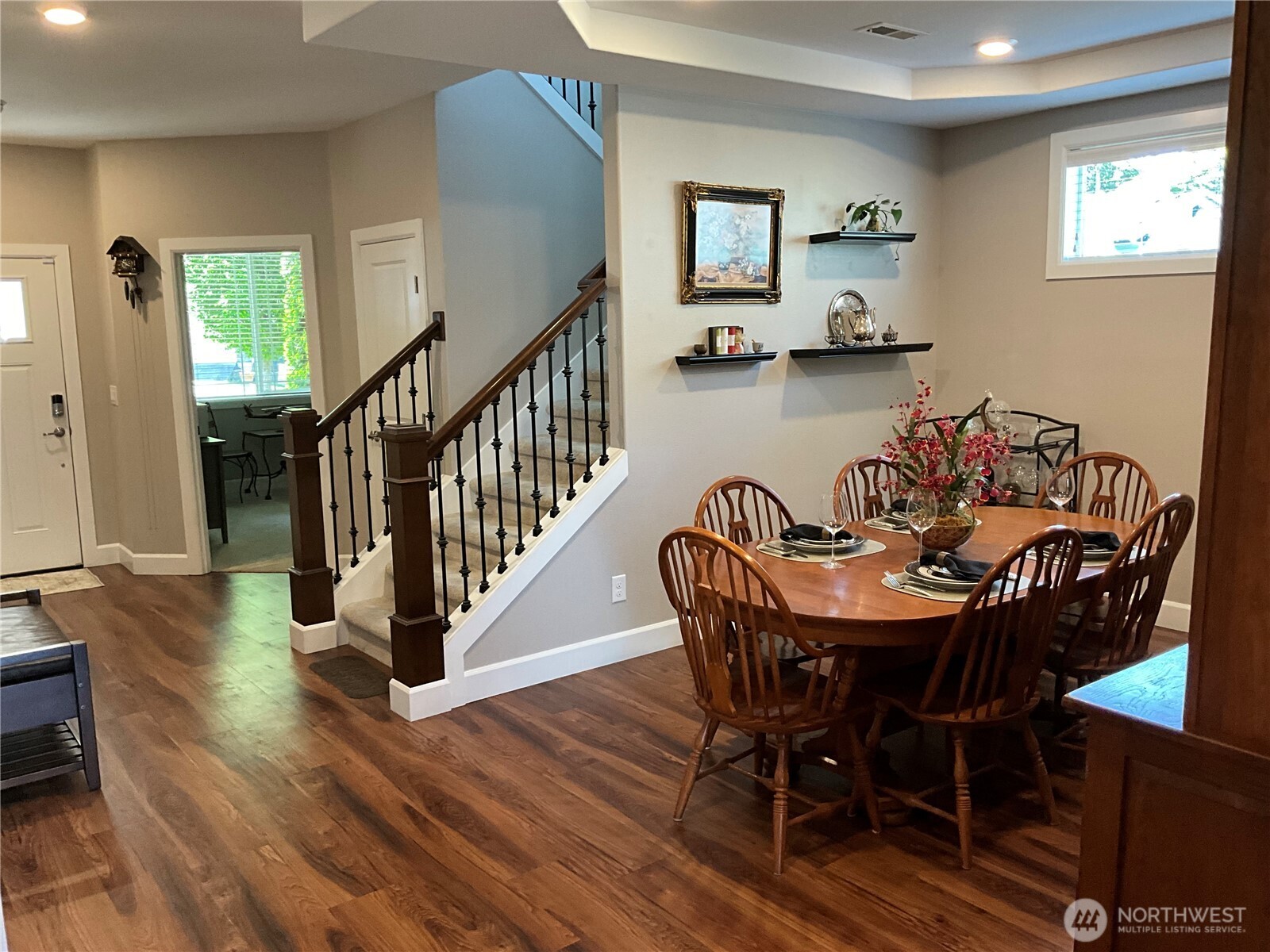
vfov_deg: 48.2
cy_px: 476
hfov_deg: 61.7
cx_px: 635
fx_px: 1064
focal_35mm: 29
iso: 125
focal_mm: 3
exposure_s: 1/60
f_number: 1.8
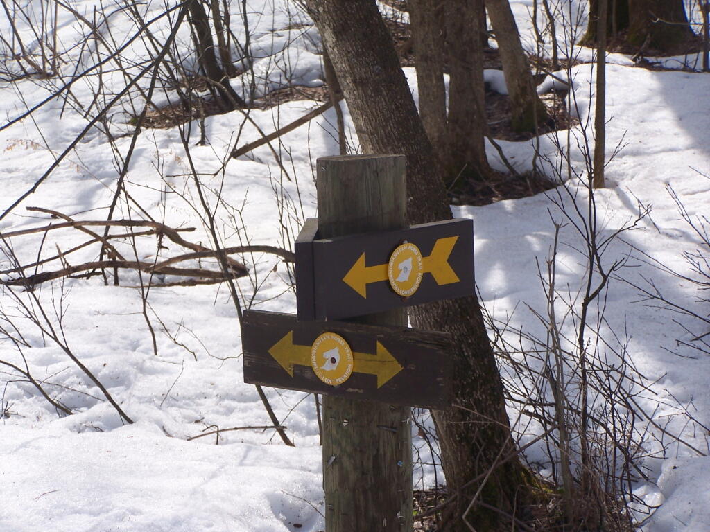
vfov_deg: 11.6
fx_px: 2625
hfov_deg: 15.4
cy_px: 266
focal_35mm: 128
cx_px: 355
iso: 80
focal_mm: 21.2
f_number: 3.2
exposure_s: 1/1000
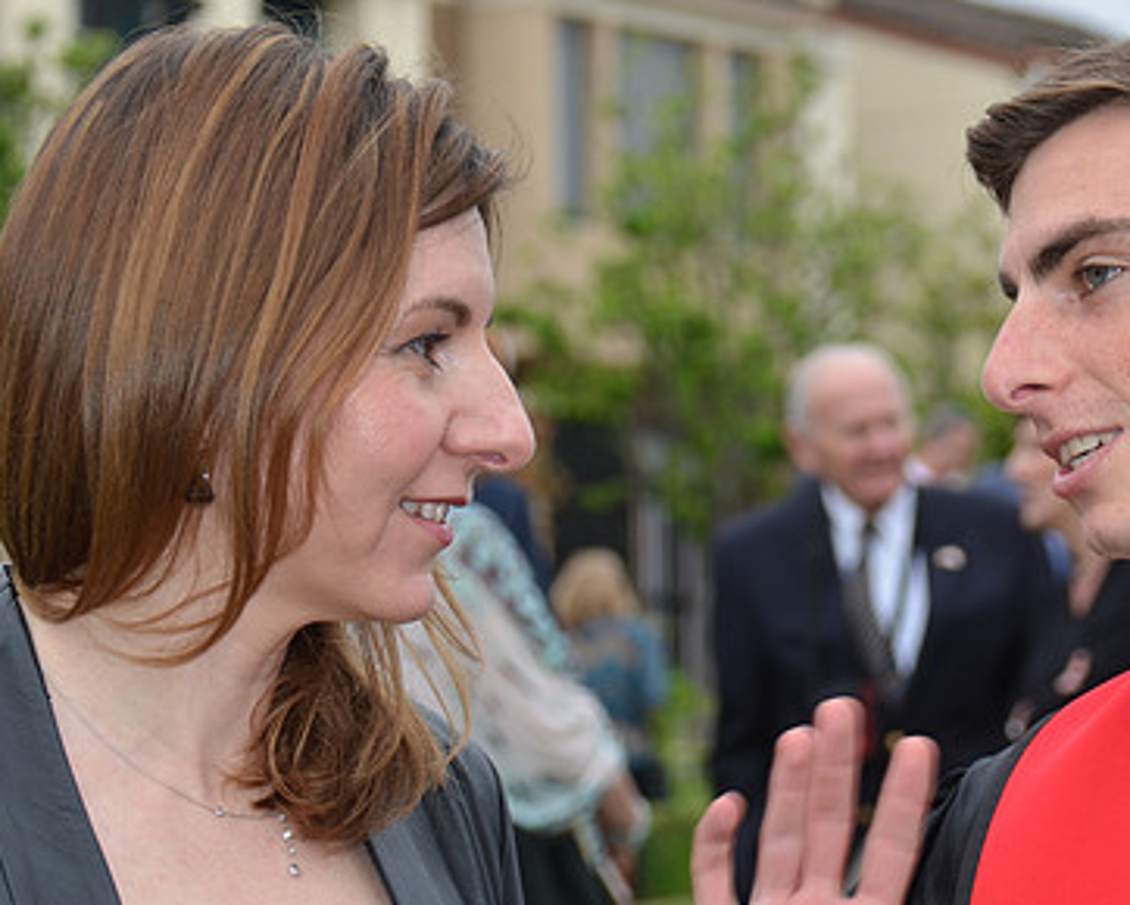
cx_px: 793
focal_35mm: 162
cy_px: 428
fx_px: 5421
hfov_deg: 11.9
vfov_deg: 9.5
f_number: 5.6
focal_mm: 72
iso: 200
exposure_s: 1/125
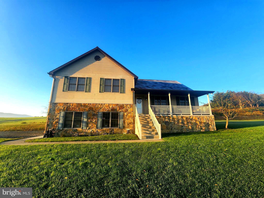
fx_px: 99
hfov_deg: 106.2
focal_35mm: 13
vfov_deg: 89.9
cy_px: 99
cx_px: 132
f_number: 2.2
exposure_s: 1/481
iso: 50
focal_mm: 2.2
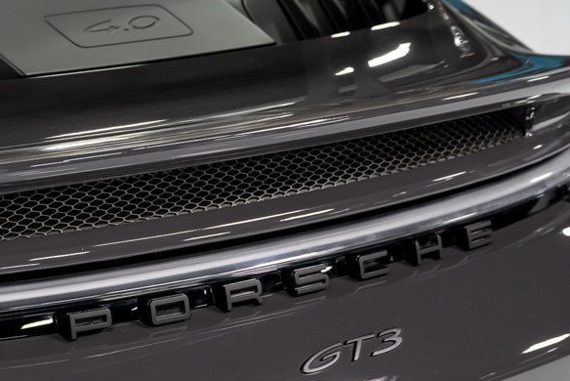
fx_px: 1727
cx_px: 114
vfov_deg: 12.6
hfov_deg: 18.6
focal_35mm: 109
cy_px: 256
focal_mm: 53
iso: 800
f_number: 4
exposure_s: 1/60
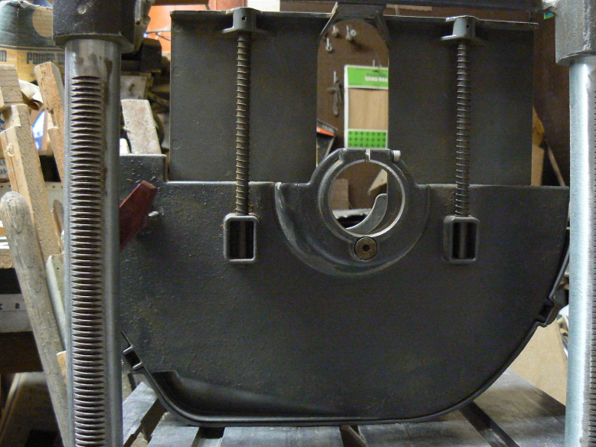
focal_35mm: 37
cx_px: 303
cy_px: 228
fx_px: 637
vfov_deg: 38.7
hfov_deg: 50.1
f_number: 2.8
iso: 400
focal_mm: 6
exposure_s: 1/8
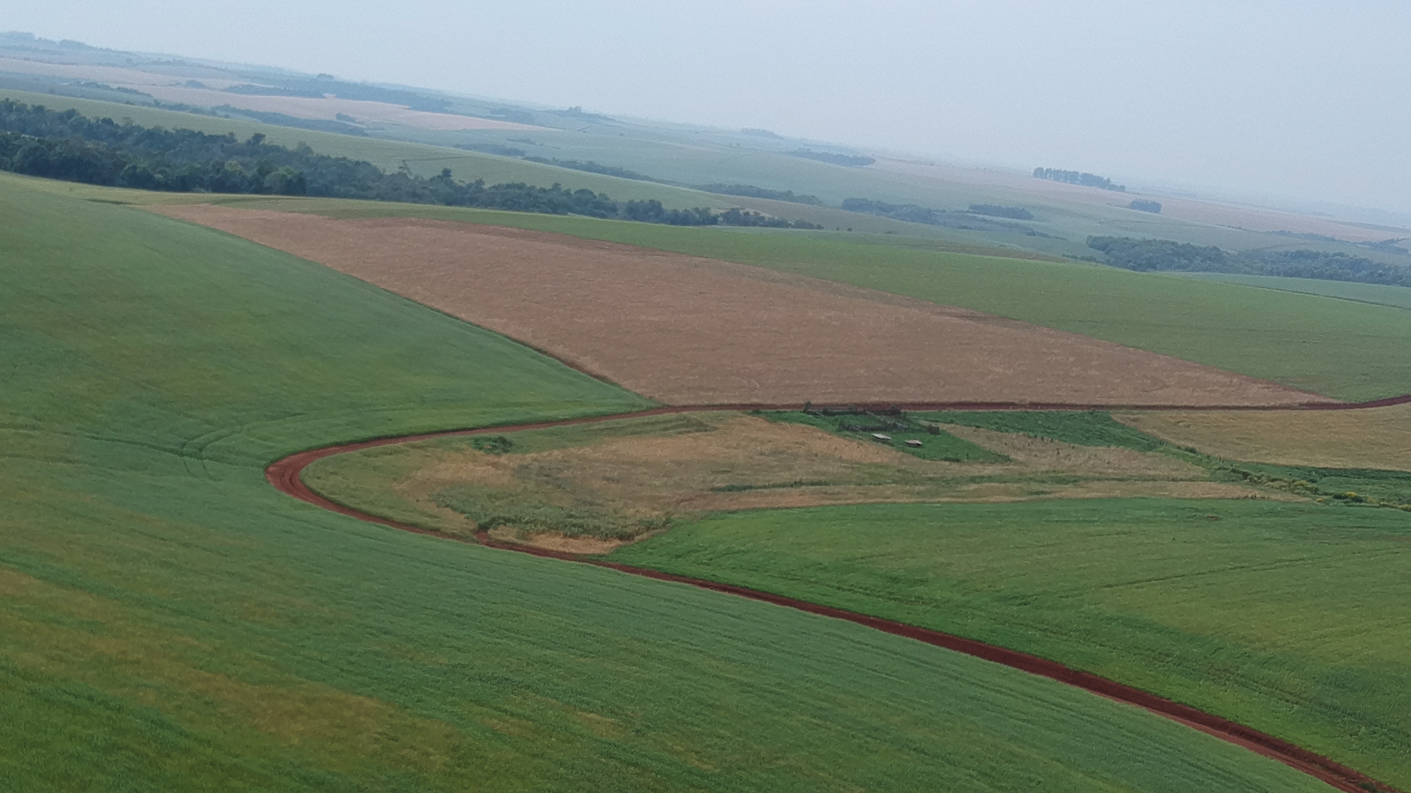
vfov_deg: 24.9
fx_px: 1758
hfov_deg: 43.5
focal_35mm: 47
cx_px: 565
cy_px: 669
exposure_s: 1/1000
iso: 100
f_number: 2.6
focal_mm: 4.49
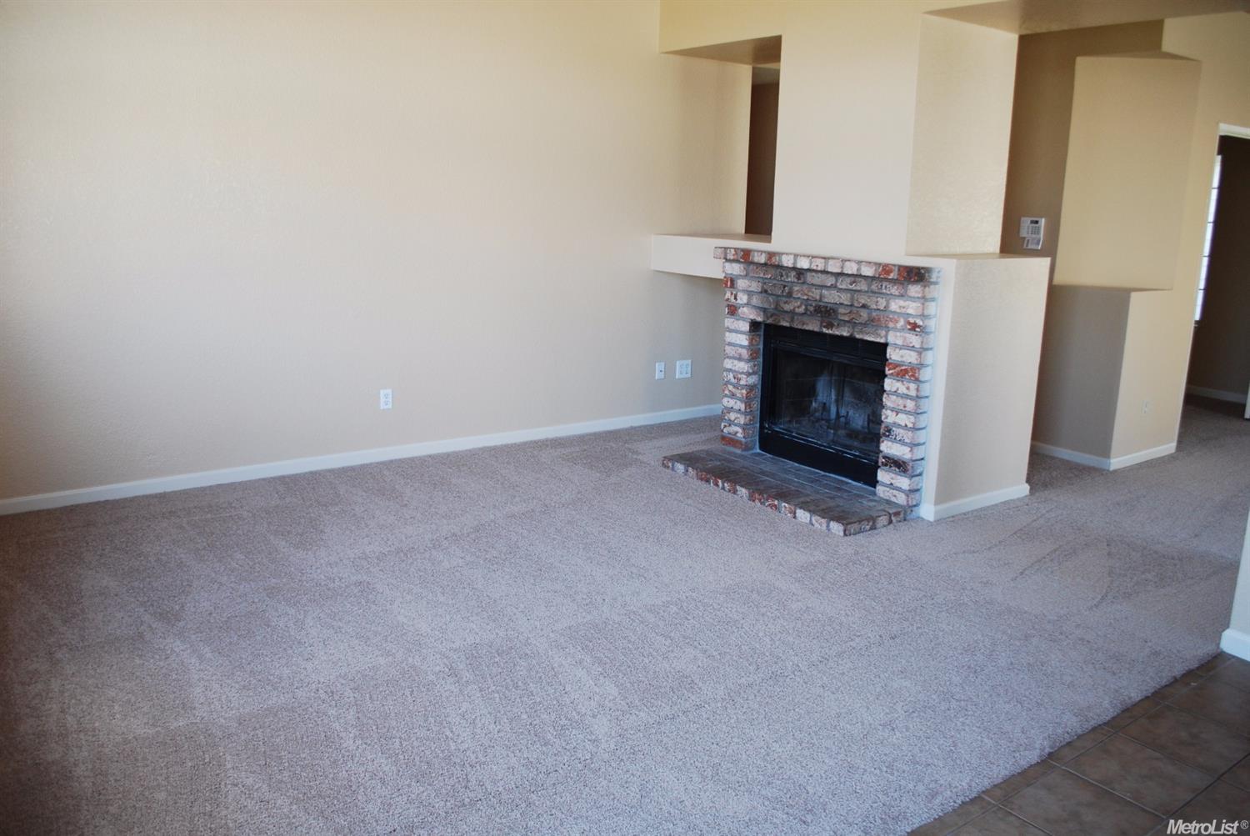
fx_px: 938
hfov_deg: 67.3
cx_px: 625
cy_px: 418
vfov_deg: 48.0
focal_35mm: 27
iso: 400
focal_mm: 18
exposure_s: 1/80
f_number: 4.5
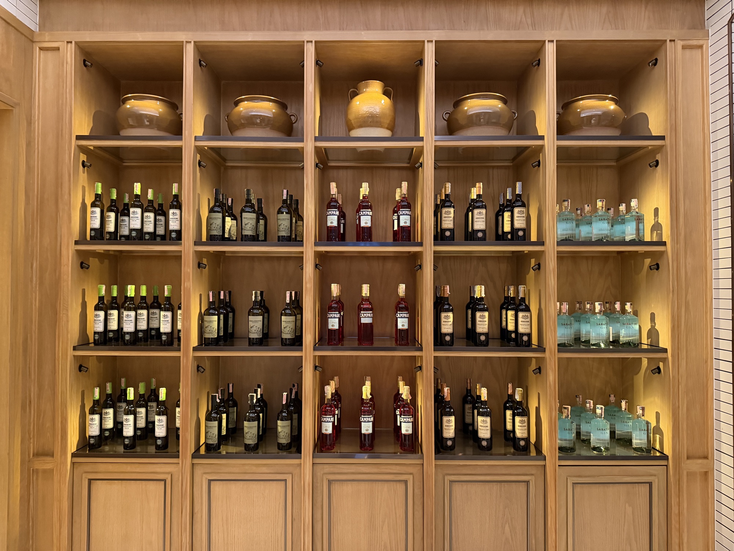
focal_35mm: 24
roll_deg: -1.0
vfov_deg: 56.8
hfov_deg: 71.6
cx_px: 367
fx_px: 509
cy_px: 276
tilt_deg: +1.2
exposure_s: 1/38
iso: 800
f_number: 1.78
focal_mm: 6.76
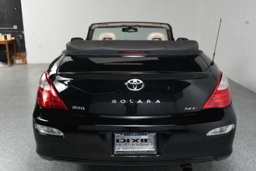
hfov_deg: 48.5
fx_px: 284
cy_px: 86
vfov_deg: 33.4
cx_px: 128
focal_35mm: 40
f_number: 10
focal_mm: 27
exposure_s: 1/160
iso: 100
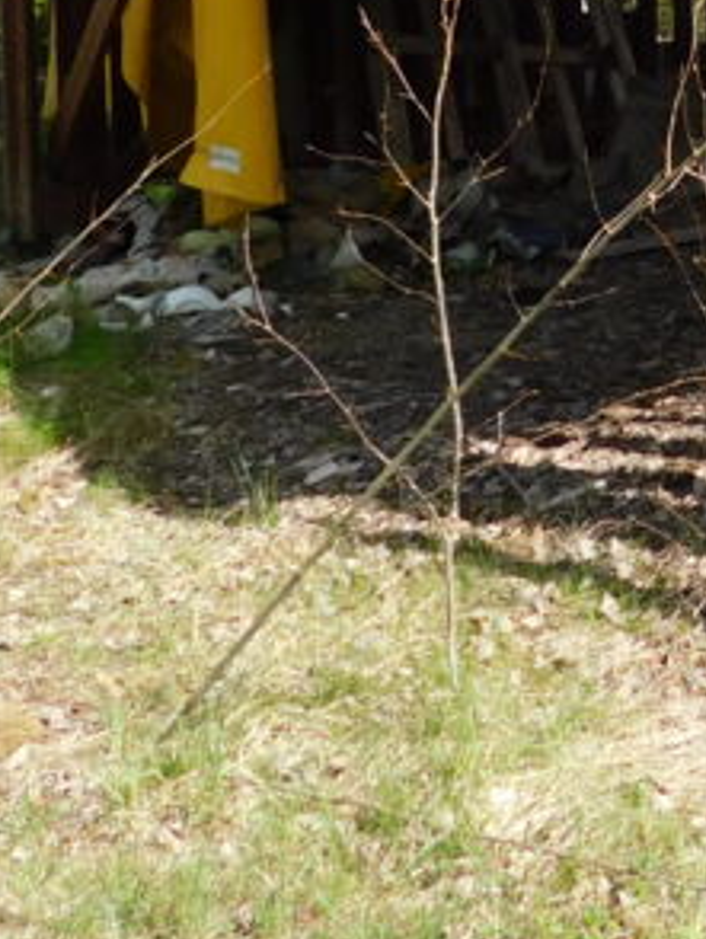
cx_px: 891
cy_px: -73
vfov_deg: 24.4
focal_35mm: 75
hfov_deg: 18.4
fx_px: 2037
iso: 125
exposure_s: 1/640
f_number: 3
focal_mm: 4
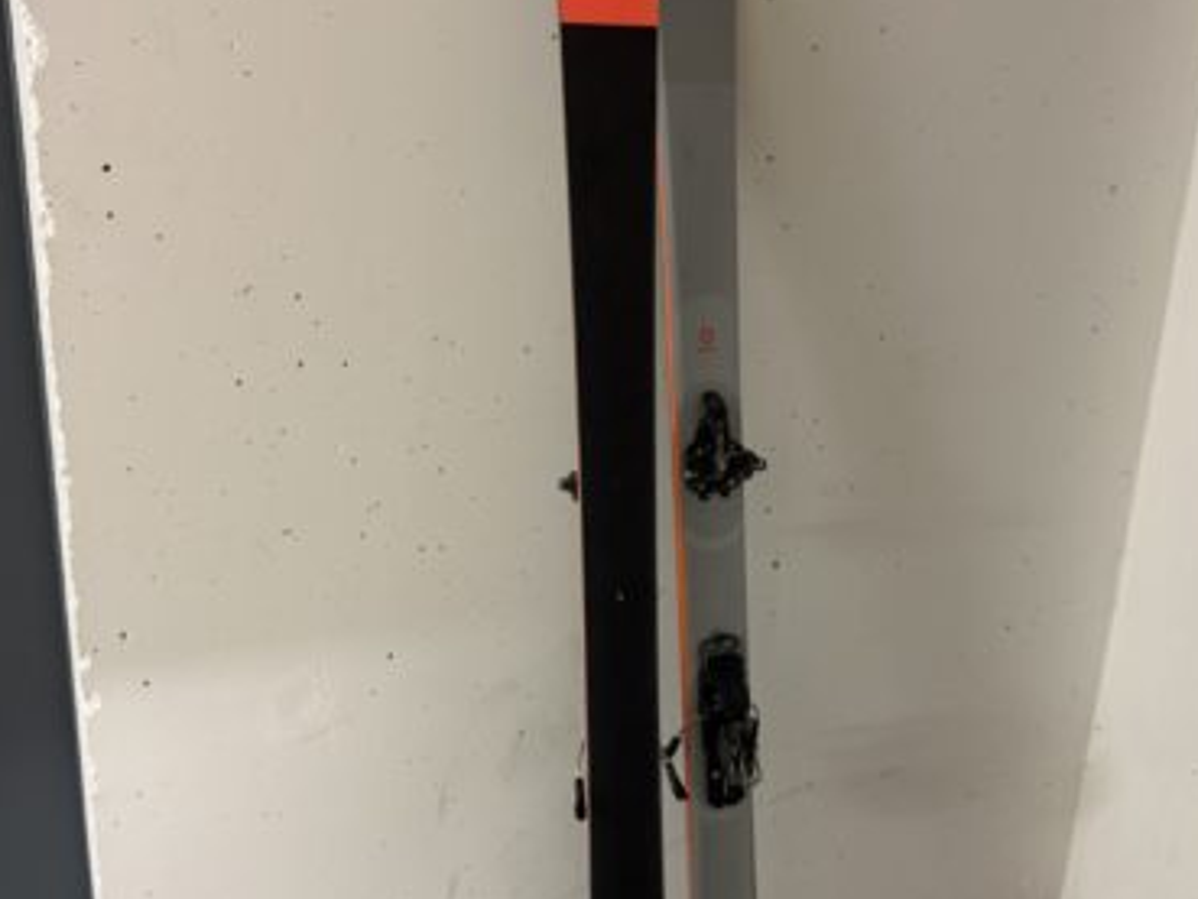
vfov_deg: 53.1
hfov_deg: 67.3
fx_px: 900
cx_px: 594
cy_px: 464
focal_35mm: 26
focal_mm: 6.76
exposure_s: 1/50
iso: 500
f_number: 1.78
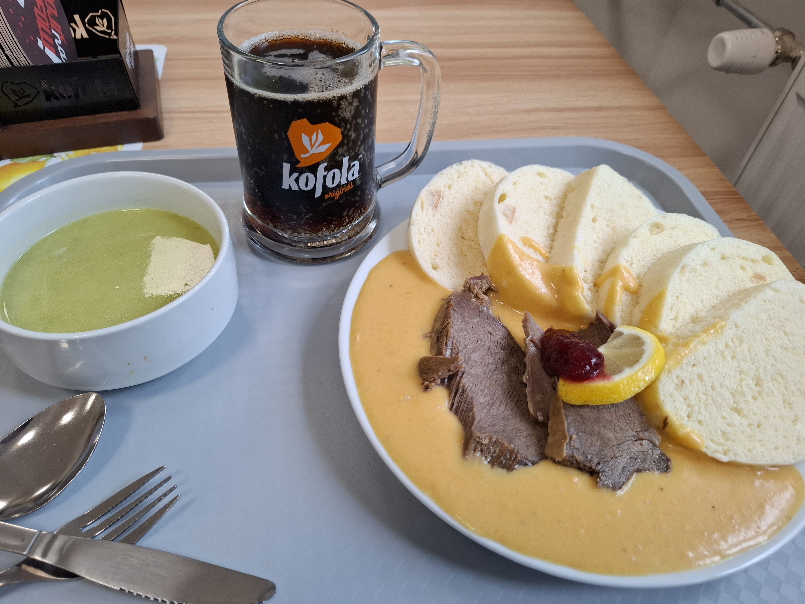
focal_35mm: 23
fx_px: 535
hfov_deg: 73.9
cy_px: 302
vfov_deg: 58.9
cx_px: 402
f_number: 1.8
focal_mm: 5.54
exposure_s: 1/100
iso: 125
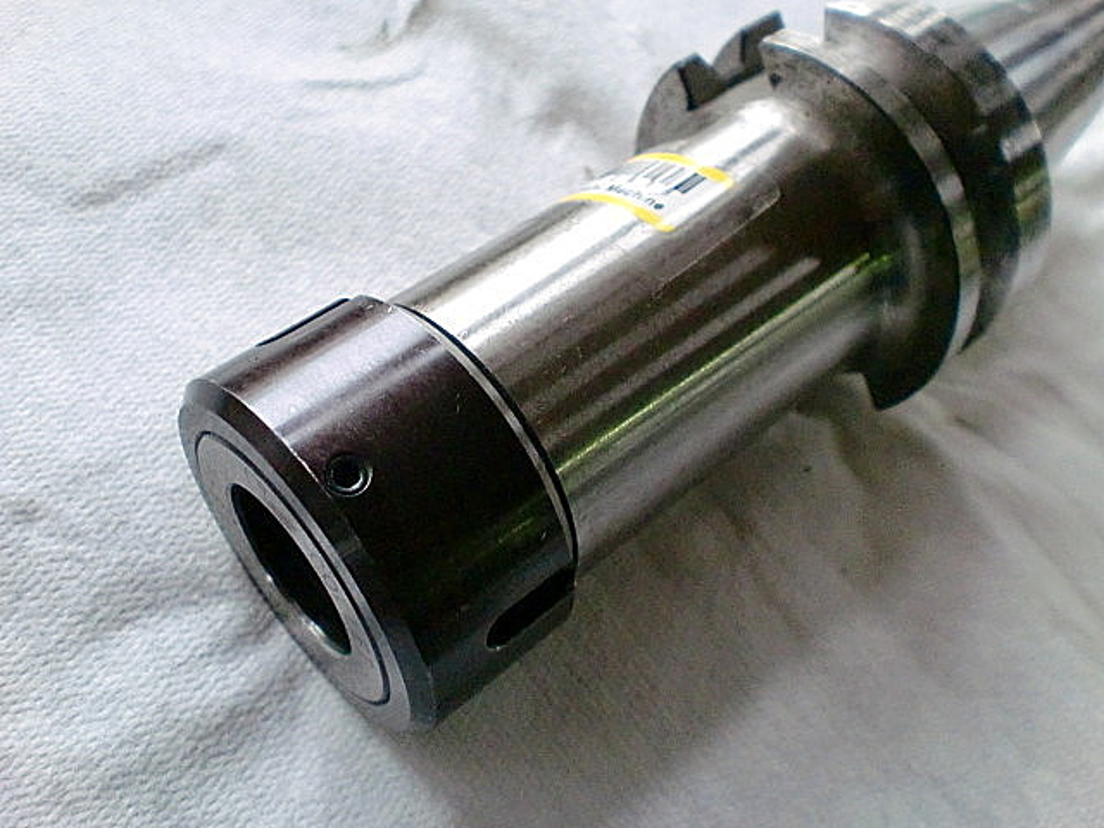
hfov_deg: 52.6
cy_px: 414
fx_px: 1116
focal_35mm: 35
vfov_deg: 40.7
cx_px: 552
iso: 640
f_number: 3.1
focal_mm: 6.3
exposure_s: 1/60
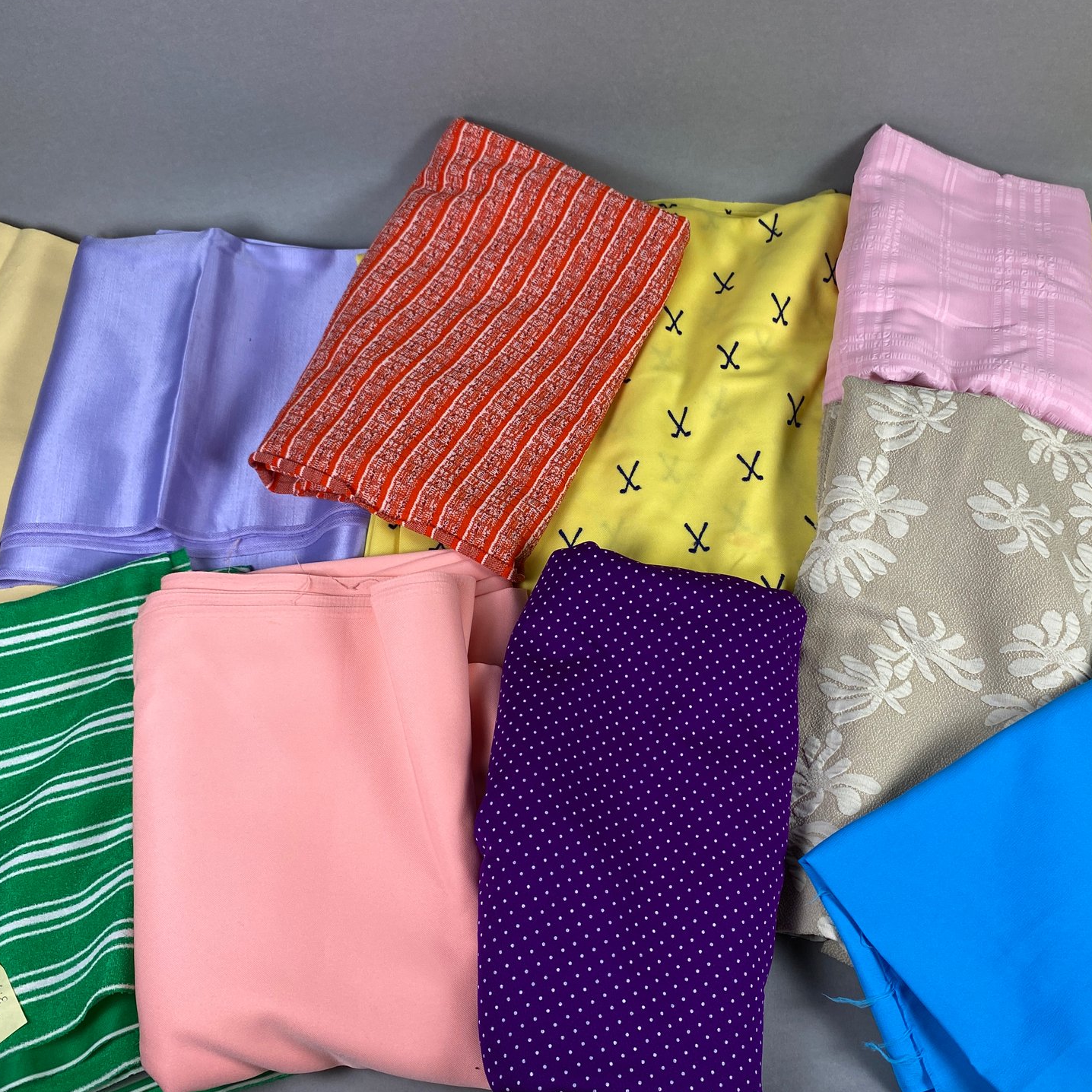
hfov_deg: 51.0
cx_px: 604
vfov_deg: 51.1
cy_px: 525
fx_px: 1142
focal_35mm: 32
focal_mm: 4.25
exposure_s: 1/120
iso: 64
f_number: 1.8
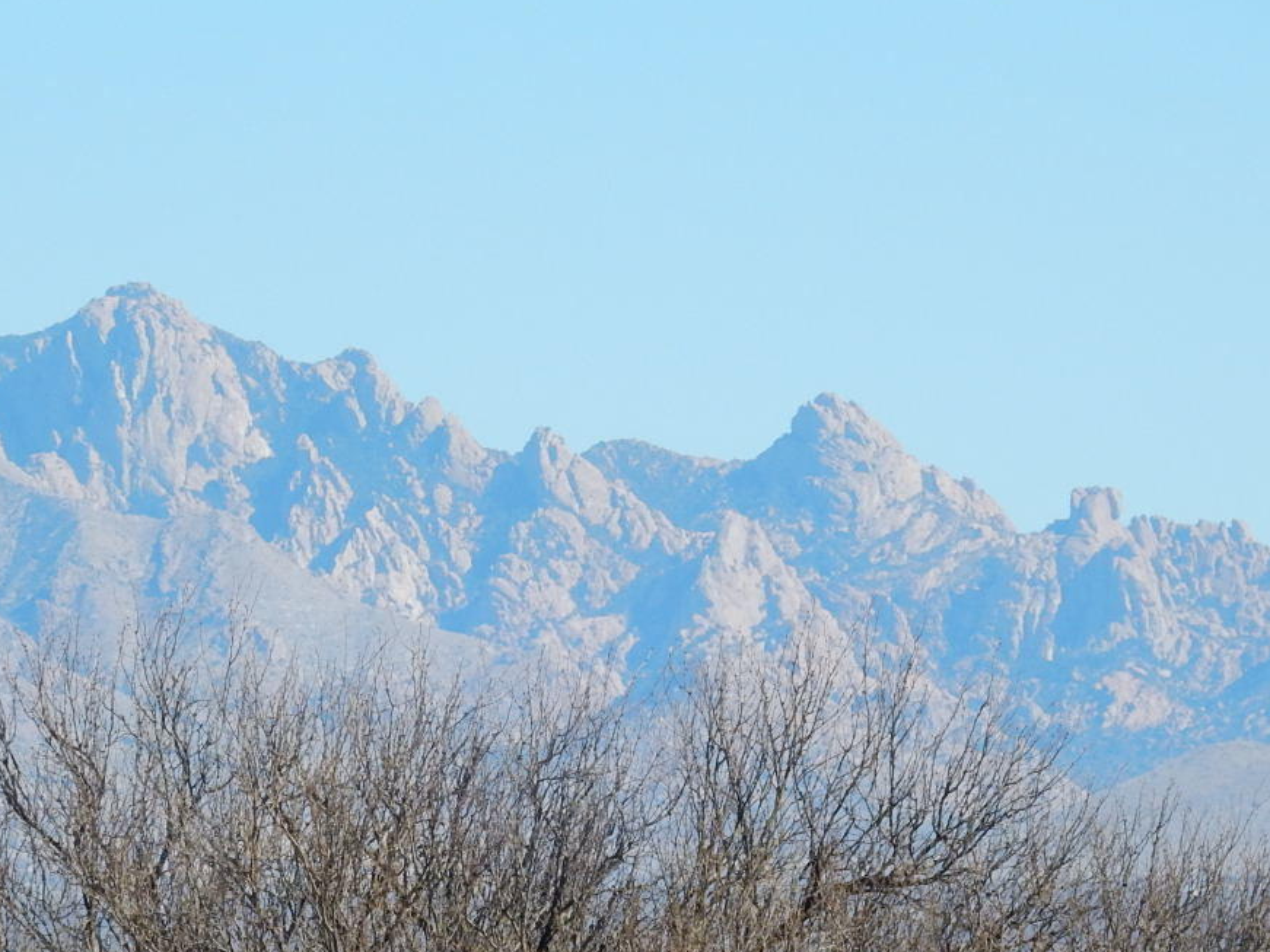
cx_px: 547
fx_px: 25605
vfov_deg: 2.1
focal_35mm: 698
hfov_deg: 2.8
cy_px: 751
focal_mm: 67.8
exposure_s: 1/500
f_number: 6.3
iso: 125
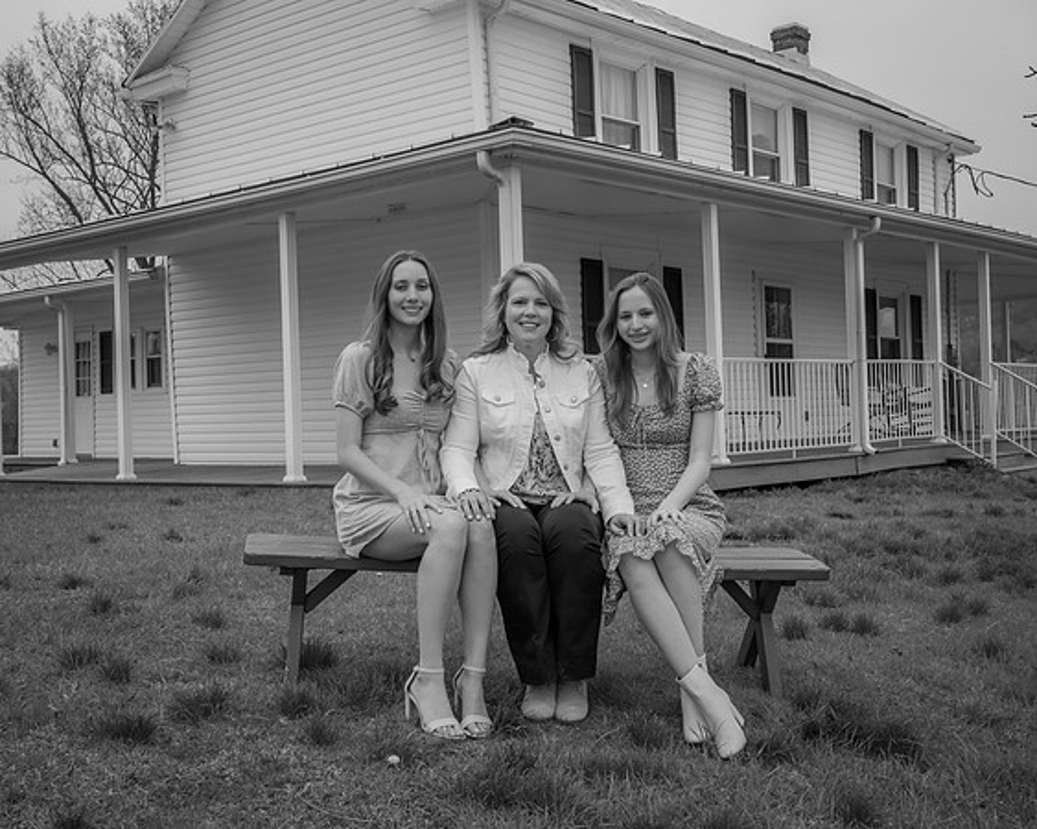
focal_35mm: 42
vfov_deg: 35.9
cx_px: 501
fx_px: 1278
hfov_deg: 44.2
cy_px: 415
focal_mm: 24
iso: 200
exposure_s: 1/350
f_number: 9.5
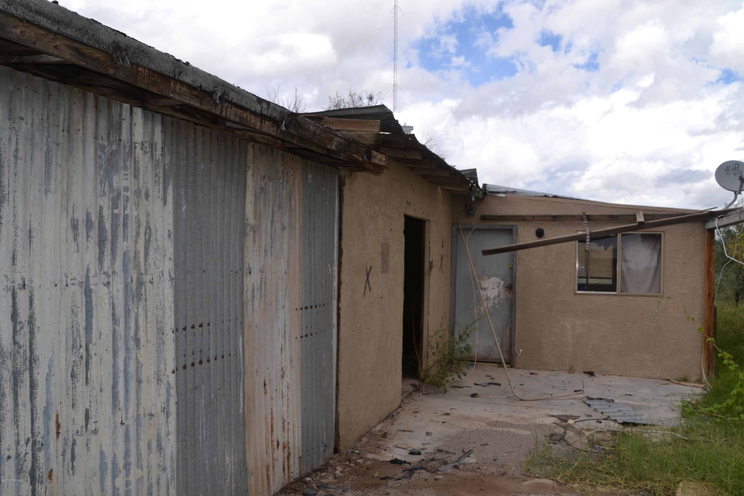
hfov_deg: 67.4
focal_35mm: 27
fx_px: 558
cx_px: 372
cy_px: 248
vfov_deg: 47.9
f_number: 9
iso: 100
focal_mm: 18
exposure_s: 1/200
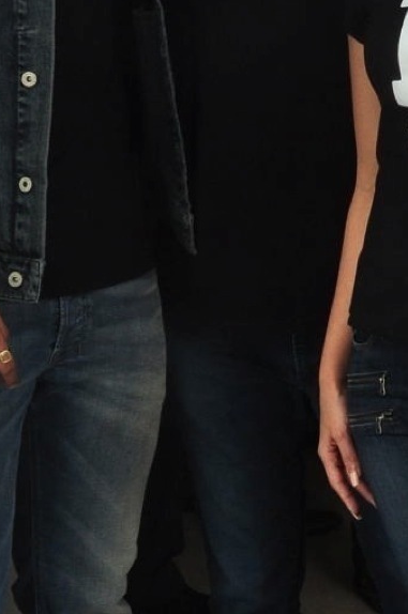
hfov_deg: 13.1
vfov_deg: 19.7
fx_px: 1773
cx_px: 290
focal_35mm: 104
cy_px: 316
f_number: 13
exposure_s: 1/125
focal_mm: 22
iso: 500
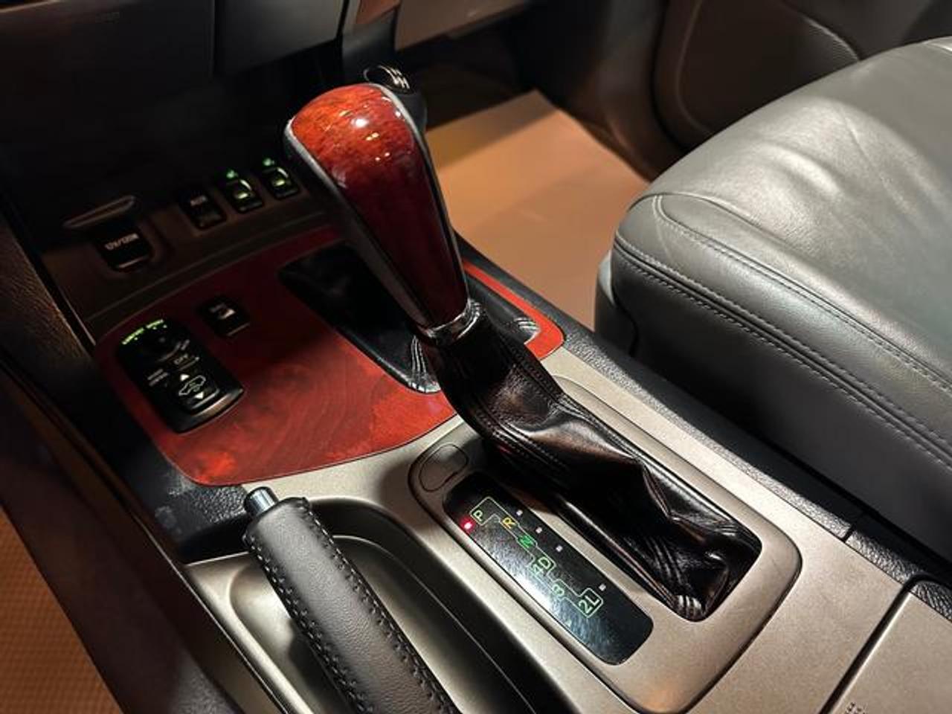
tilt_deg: -47.0
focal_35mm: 24
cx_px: 476
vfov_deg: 56.8
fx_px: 660
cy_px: 357
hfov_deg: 71.6
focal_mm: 6.86
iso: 1000
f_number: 1.78
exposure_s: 1/40
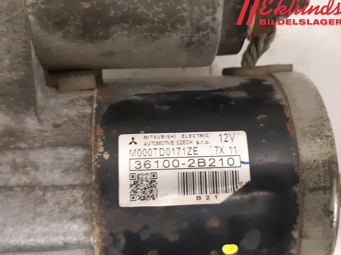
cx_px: 165
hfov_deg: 65.3
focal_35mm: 27
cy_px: 128
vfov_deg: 51.4
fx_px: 266
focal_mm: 3.93
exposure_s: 1/25
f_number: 1.7
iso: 400
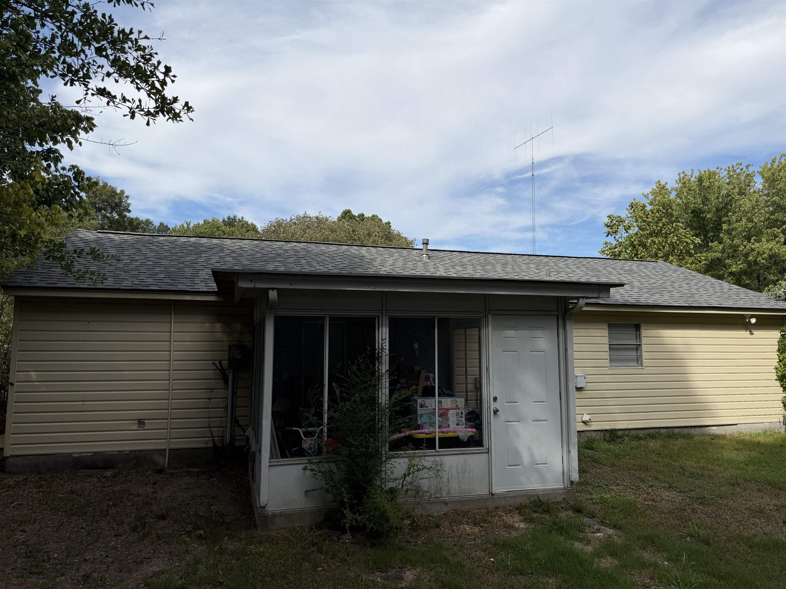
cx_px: 393
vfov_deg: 56.8
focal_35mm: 24
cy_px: 294
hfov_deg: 71.6
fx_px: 545
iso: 80
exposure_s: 1/5319
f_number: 1.78
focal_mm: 6.76
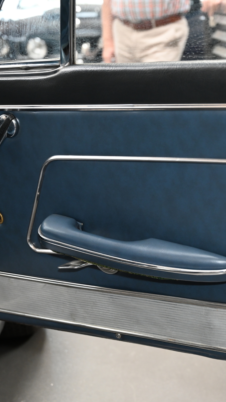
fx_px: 788
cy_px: 201
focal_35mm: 74
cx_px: 198
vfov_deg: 28.6
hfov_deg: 16.1
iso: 1250
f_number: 4
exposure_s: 1/60
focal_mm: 47
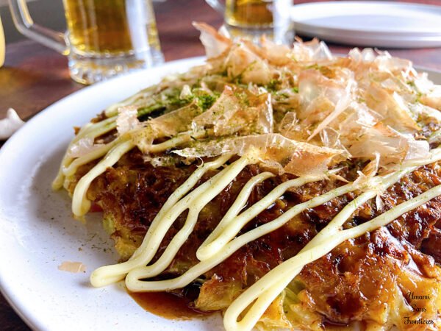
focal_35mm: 28
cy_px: 166
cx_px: 220
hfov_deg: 63.4
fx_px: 357
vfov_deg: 49.7
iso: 125
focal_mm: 3.99
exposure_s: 1/50
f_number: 1.8
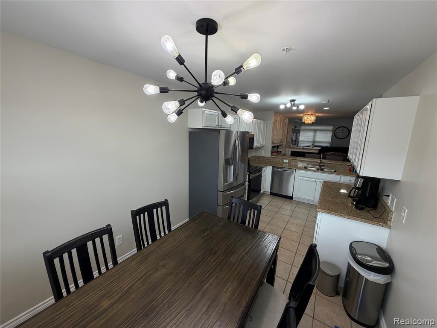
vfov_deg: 85.7
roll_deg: -1.2
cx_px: 218
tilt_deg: -10.3
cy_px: 164
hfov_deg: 102.1
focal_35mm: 14
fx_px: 177
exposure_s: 1/120
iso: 100
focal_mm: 2.22
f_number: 2.2
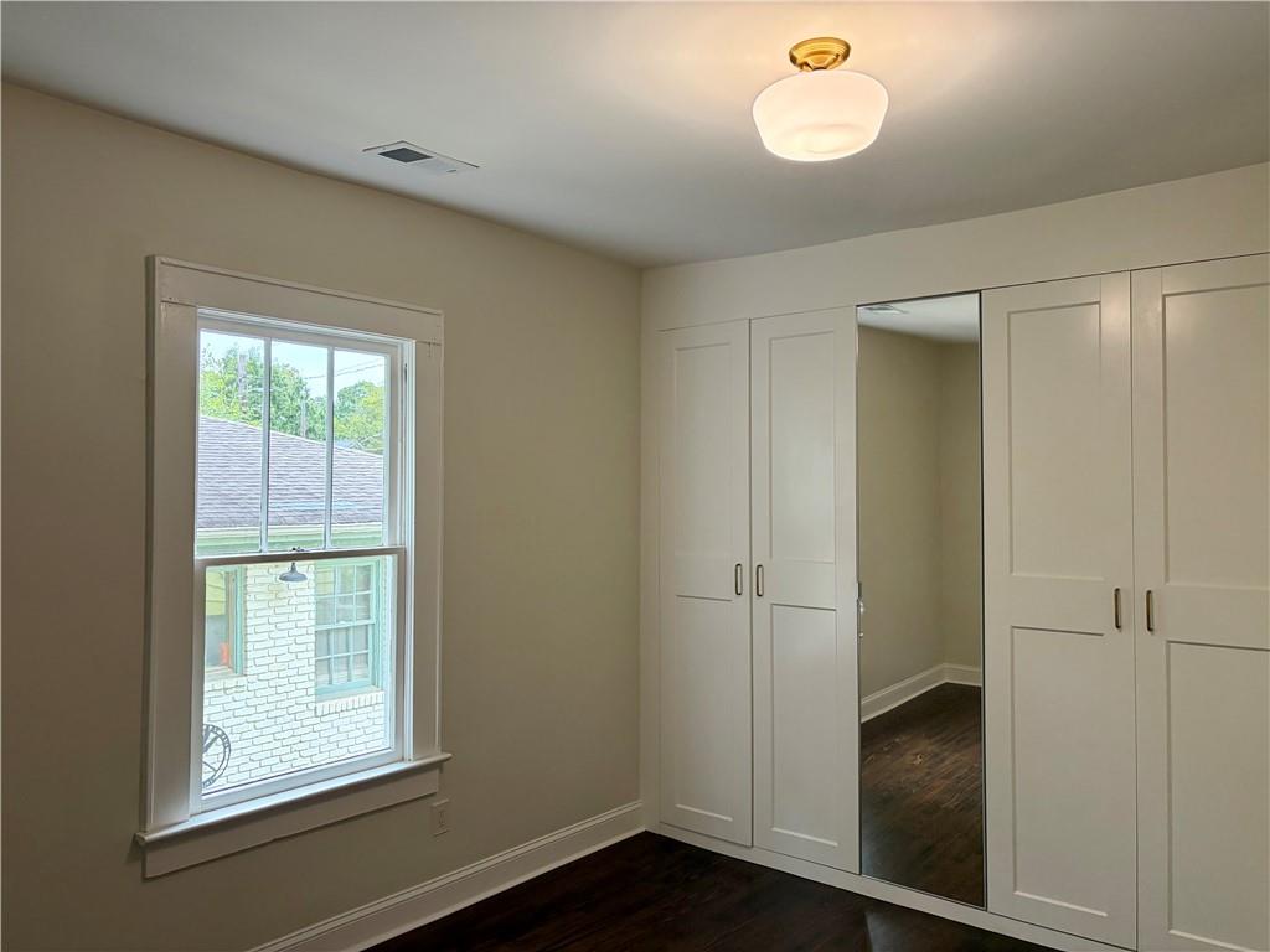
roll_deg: +0.1
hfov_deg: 67.3
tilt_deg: +1.5
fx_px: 954
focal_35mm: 26
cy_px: 476
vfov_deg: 53.1
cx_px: 635
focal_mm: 5.96
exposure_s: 1/120
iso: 200
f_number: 1.6
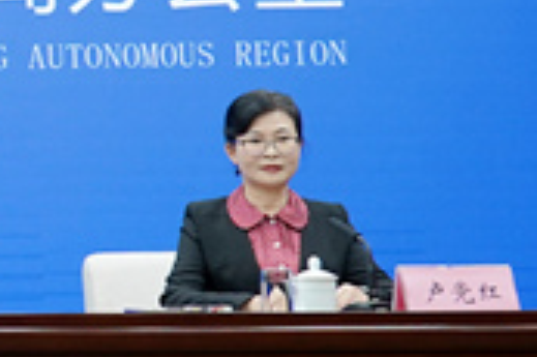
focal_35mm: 111
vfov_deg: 12.3
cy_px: 92
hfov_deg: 16.0
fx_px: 1654
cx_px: -394
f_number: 4
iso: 1000
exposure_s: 1/200
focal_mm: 24
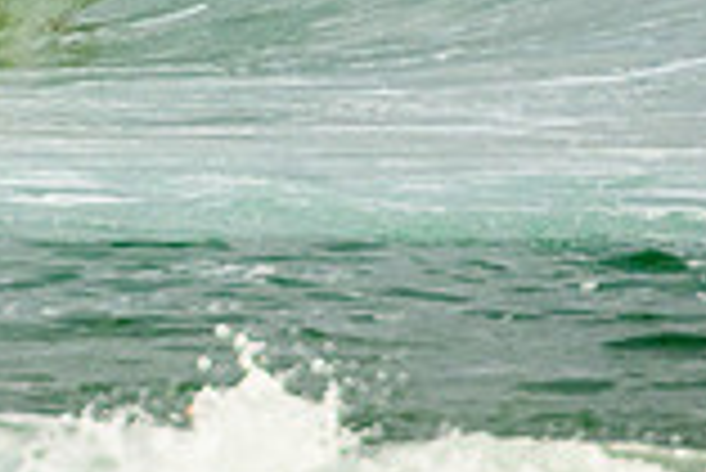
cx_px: -156
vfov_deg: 0.7
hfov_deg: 1.0
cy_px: -248
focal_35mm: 2036
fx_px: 39964
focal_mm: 400
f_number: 5.6
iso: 900
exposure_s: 1/2000
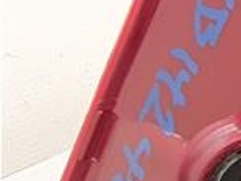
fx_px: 842
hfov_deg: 13.4
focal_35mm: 121
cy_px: 101
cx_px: 519
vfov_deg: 12.2
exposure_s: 1/50
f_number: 1.9
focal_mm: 2.91
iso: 50
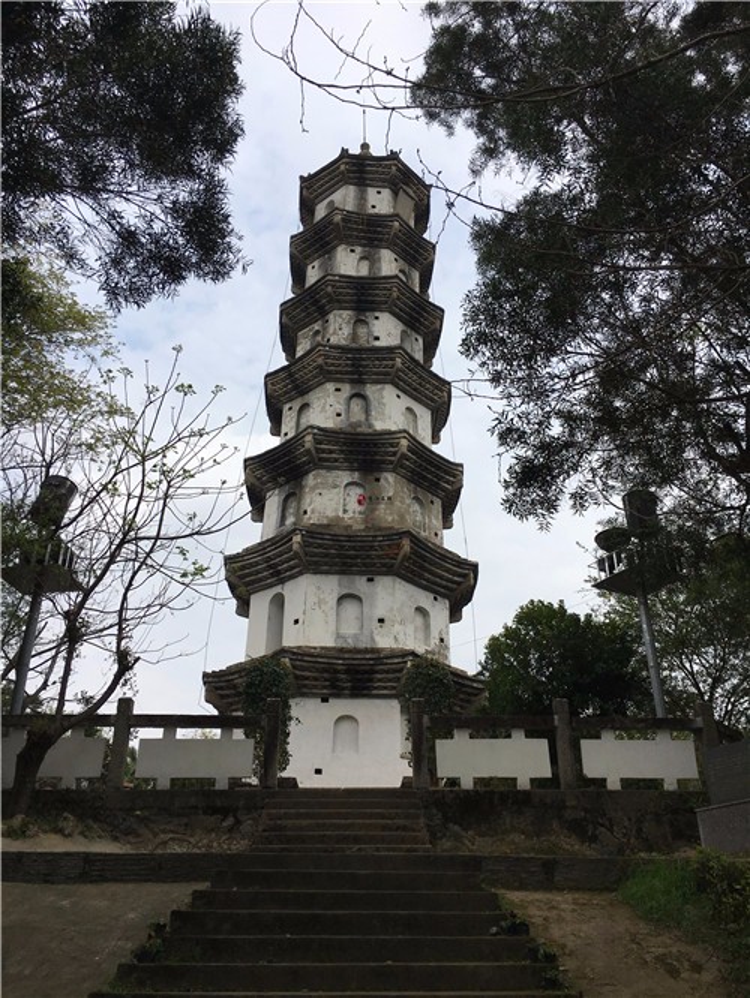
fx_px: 837
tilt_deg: +28.2
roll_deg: -0.4
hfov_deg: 48.3
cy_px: 499
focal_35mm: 29
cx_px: 375
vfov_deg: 61.6
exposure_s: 1/2959
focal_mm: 4.15
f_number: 2.2
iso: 25
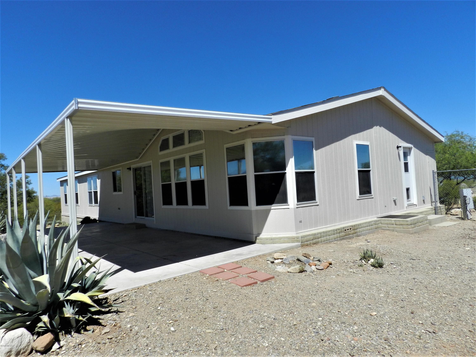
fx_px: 316
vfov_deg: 58.9
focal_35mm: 23
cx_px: 238
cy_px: 178
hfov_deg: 73.9
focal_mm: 4
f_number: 4.5
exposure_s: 1/800
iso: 160
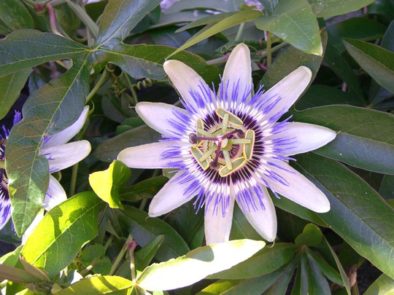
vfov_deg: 37.7
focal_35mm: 38
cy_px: 148
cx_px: 197
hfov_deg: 49.0
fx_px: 433
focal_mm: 7.9
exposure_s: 1/125
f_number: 2.8
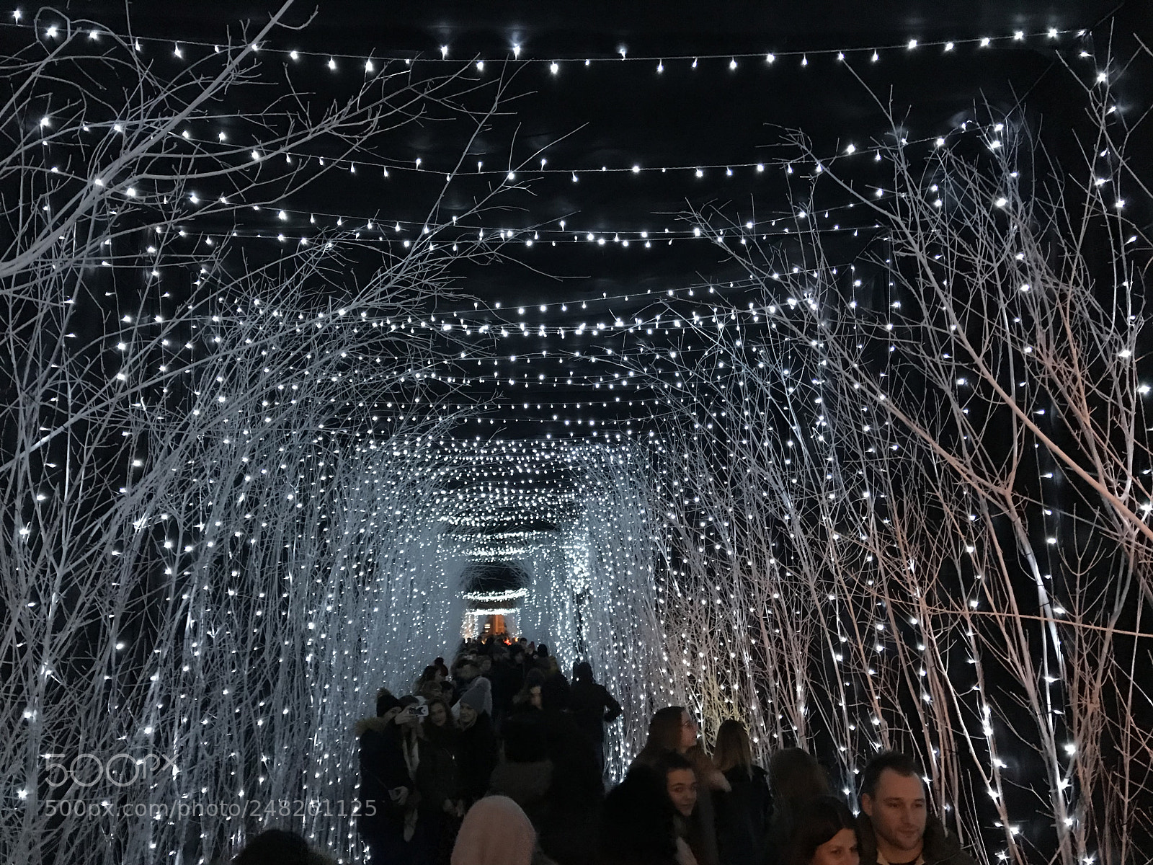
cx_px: 576
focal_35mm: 28
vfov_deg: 49.7
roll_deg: +1.7
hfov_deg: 63.4
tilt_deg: +11.7
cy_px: 432
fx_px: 933
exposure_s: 1/4
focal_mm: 3.99
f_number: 1.8
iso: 100
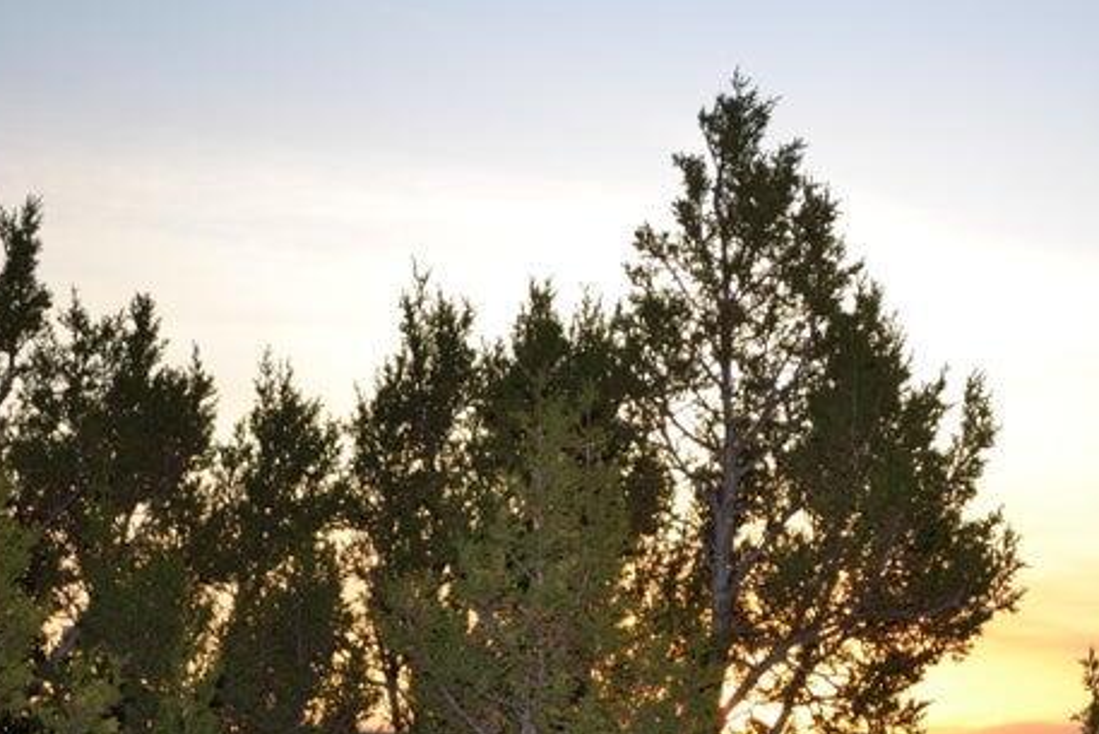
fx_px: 3176
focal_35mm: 104
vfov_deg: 13.1
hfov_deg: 19.6
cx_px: 755
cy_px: 570
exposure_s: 1/160
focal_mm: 44
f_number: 5.3
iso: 100
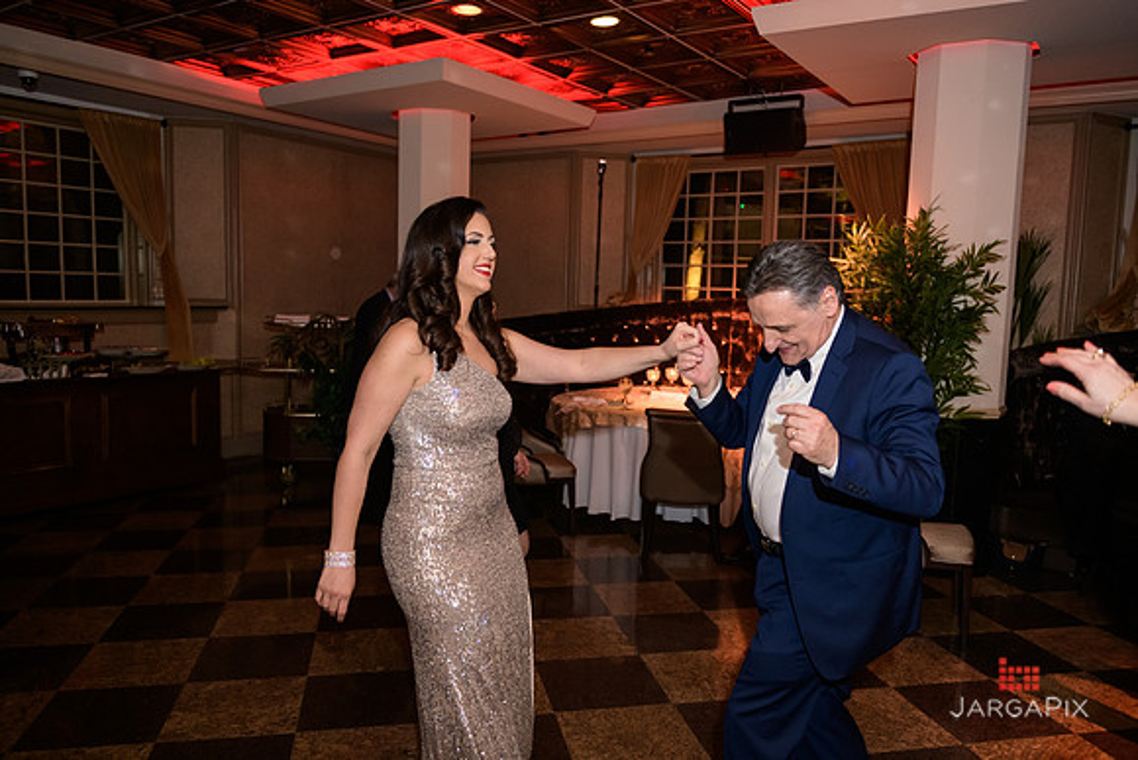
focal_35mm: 28
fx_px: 885
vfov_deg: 46.4
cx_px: 569
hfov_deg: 65.5
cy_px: 380
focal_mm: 28
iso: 1600
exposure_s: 1/125
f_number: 3.2
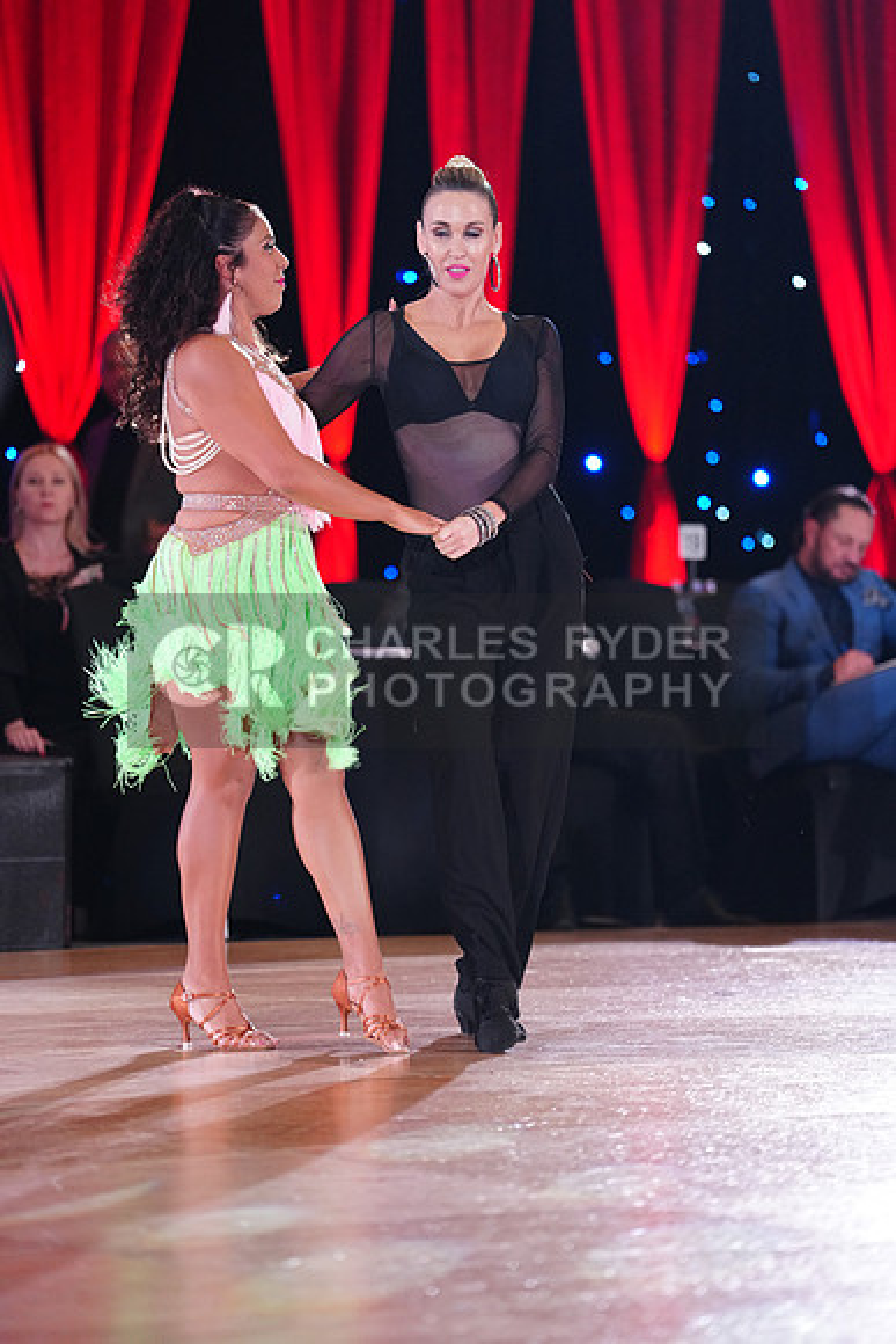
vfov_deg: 12.5
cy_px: 672
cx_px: 448
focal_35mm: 164
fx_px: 6119
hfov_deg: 8.4
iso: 2500
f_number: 2.8
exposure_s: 1/320
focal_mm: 164
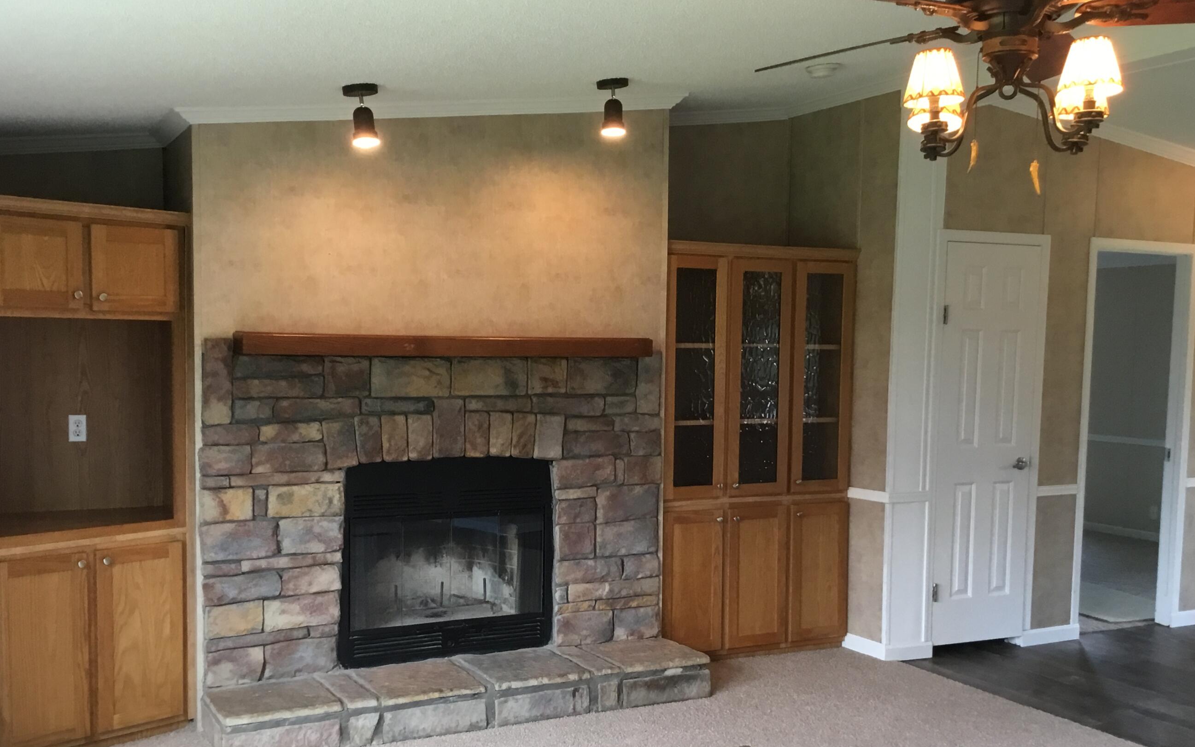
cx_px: 558
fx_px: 1238
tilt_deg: -4.9
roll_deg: +0.9
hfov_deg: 51.5
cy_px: 429
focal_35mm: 38
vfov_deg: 33.5
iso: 64
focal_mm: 3.3
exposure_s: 1/30
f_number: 2.4
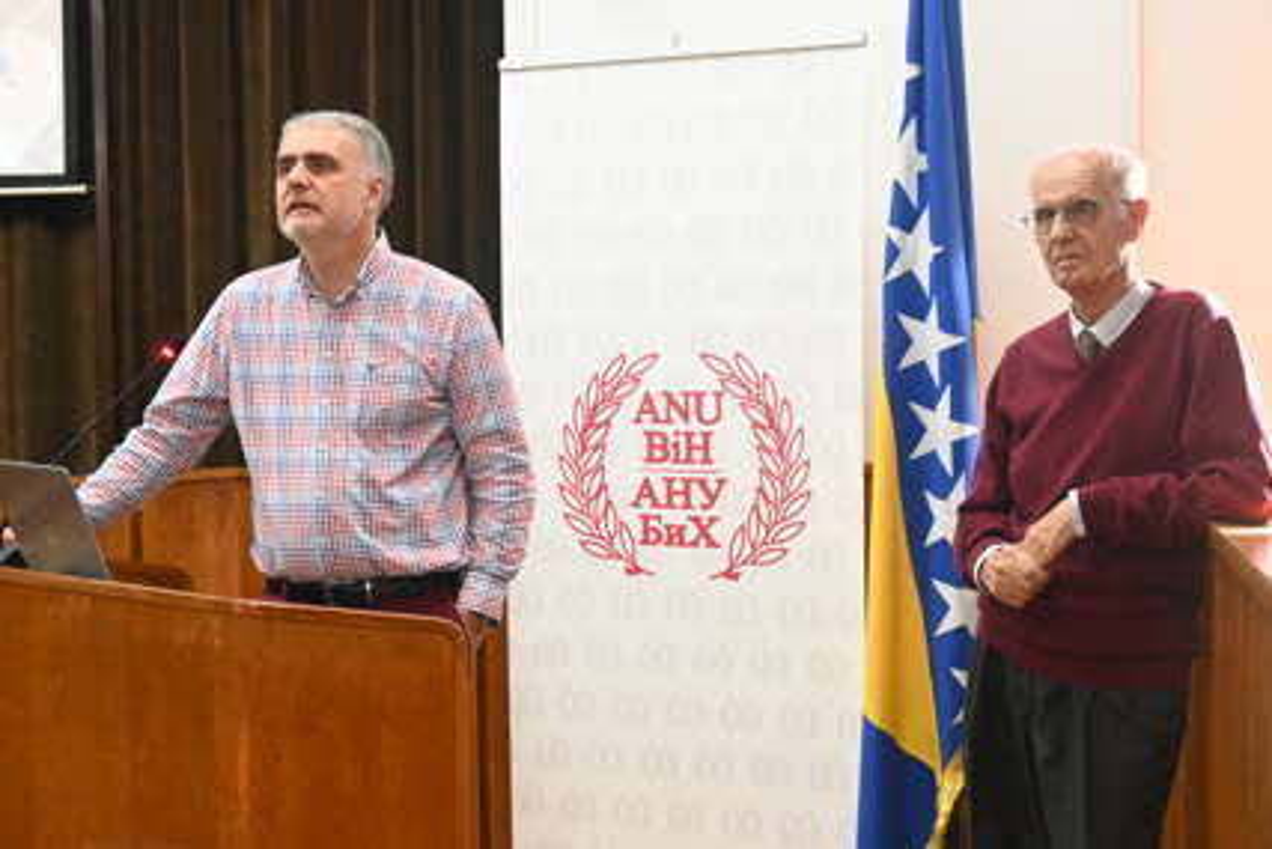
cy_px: 424
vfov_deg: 21.1
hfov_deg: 31.2
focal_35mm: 64
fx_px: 2280
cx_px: 636
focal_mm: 43
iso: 3600
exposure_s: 1/60
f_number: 6
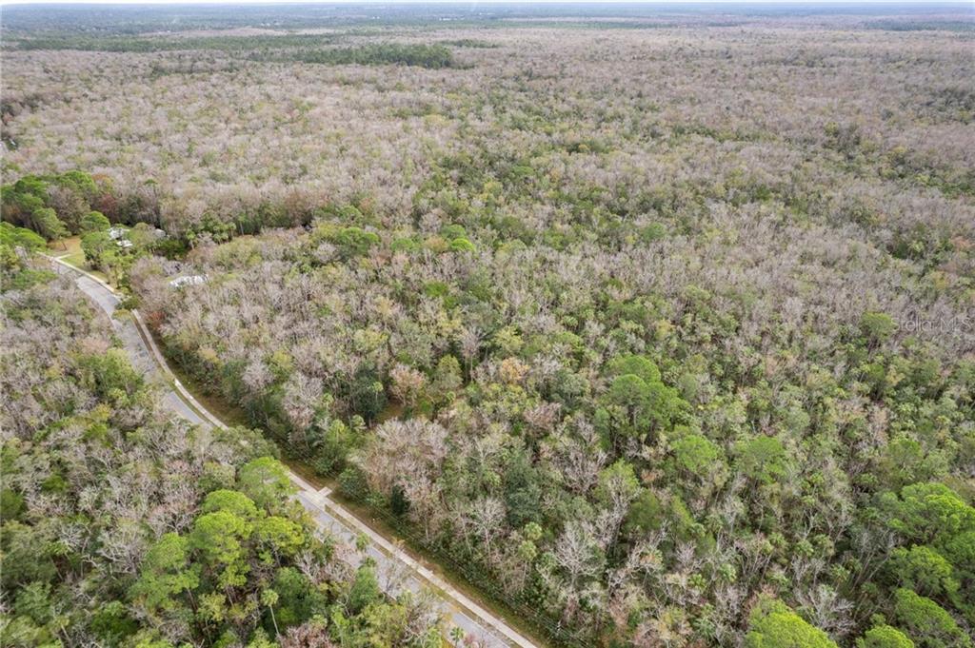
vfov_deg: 57.1
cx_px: 488
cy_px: 324
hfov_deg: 78.6
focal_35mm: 22
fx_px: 595
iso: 100
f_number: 2.8
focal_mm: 8.38
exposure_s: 1/500
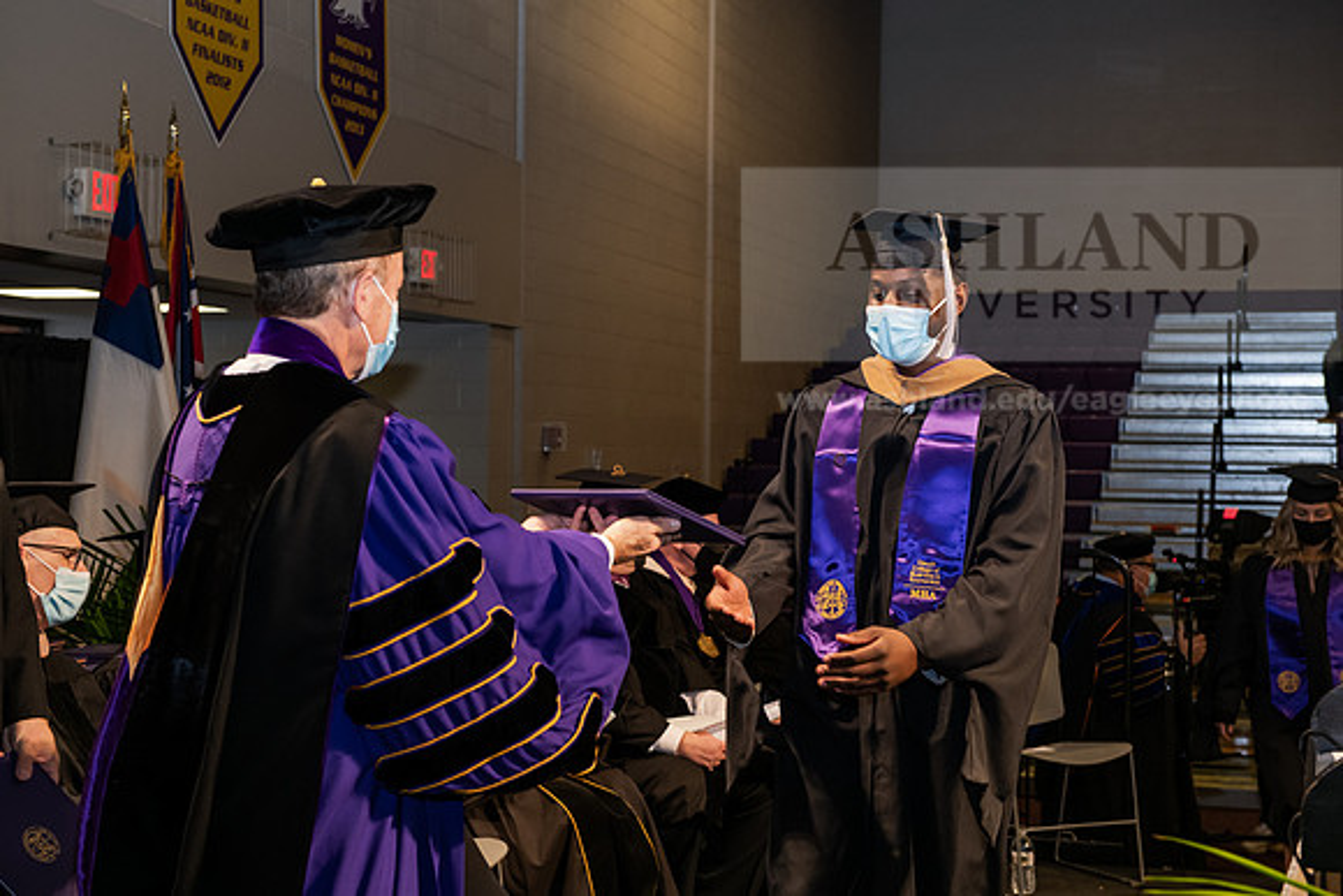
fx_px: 2239
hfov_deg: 33.4
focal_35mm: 60
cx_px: 672
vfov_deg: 22.6
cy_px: 448
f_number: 6.3
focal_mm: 60
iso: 1600
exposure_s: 1/200
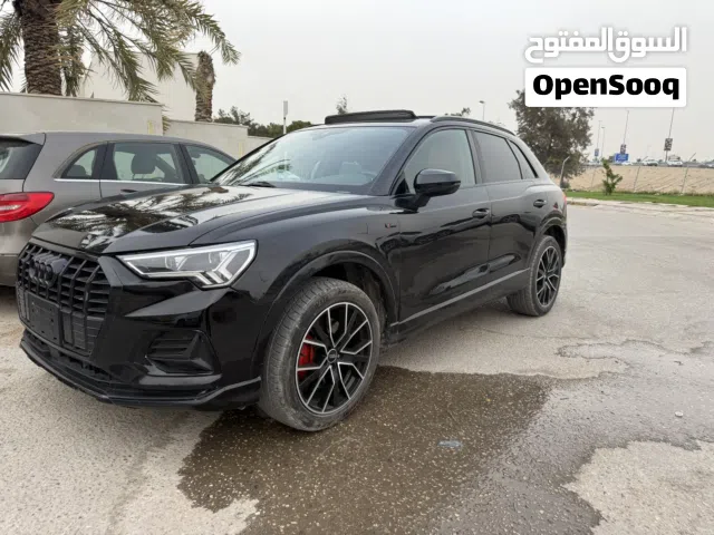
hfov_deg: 71.6
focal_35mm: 24
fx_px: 495
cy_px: 268
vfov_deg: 56.8
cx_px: 357
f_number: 1.78
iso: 80
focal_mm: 6.76
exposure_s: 1/146
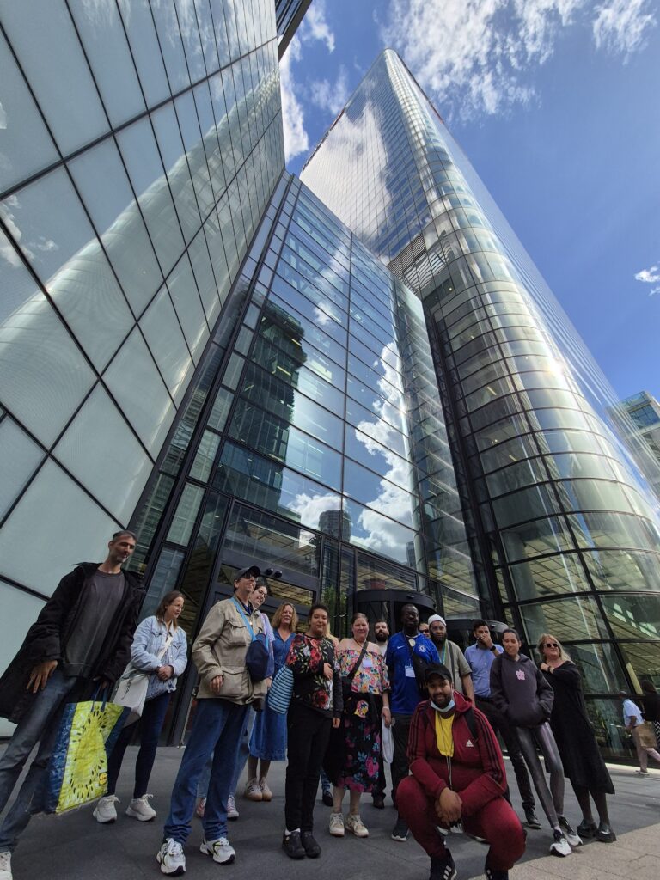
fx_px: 330
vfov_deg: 106.2
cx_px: 330
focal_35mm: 13
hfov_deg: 89.9
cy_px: 440
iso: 50
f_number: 2.2
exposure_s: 1/1624
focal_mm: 2.2
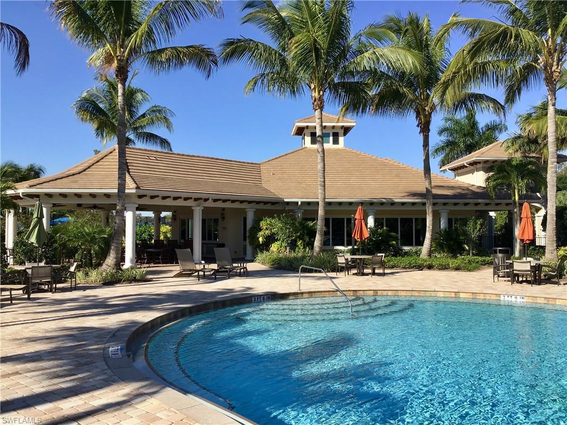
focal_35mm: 31
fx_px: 508
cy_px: 212
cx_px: 284
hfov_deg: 58.4
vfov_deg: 45.4
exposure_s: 1/1253
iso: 25
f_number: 2.4
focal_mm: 3.3
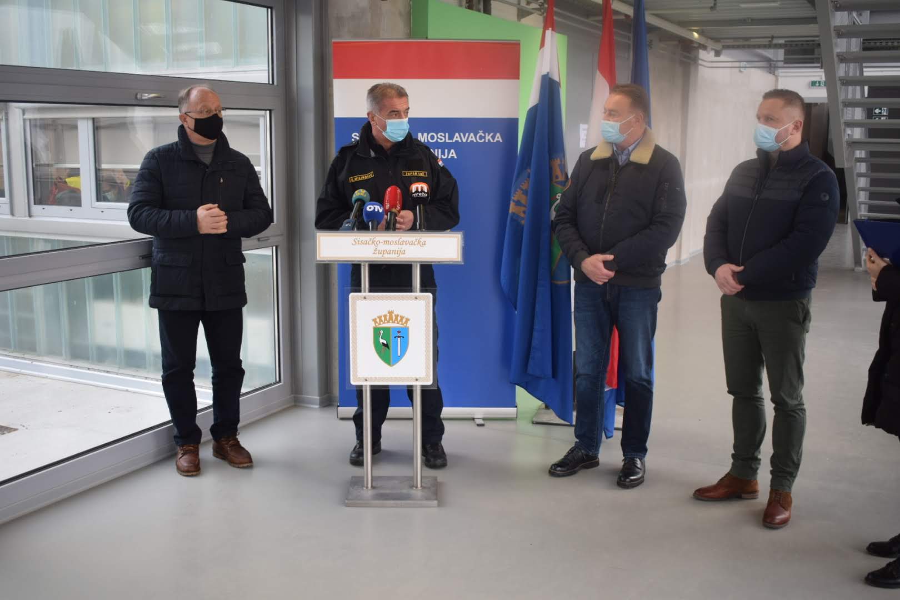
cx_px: 450
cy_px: 300
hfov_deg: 51.3
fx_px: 937
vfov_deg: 35.5
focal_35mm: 38
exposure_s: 1/80
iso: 400
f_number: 4.5
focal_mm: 25
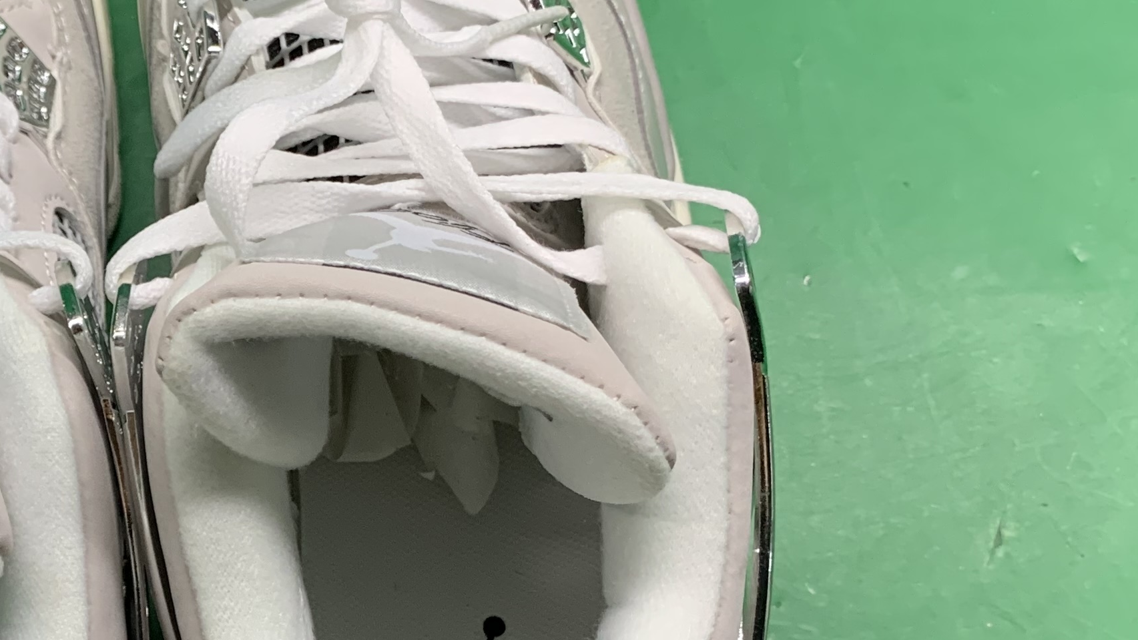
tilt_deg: -72.4
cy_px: 475
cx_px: 83
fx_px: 2022
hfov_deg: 29.9
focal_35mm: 67
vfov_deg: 17.9
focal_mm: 4.25
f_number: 1.8
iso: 80
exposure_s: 1/121
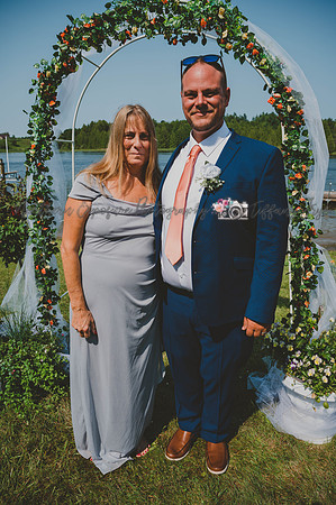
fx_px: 337
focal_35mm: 24
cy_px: 252
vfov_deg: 73.8
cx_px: 168
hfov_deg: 53.0
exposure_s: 1/320
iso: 100
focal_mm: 24
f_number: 6.3
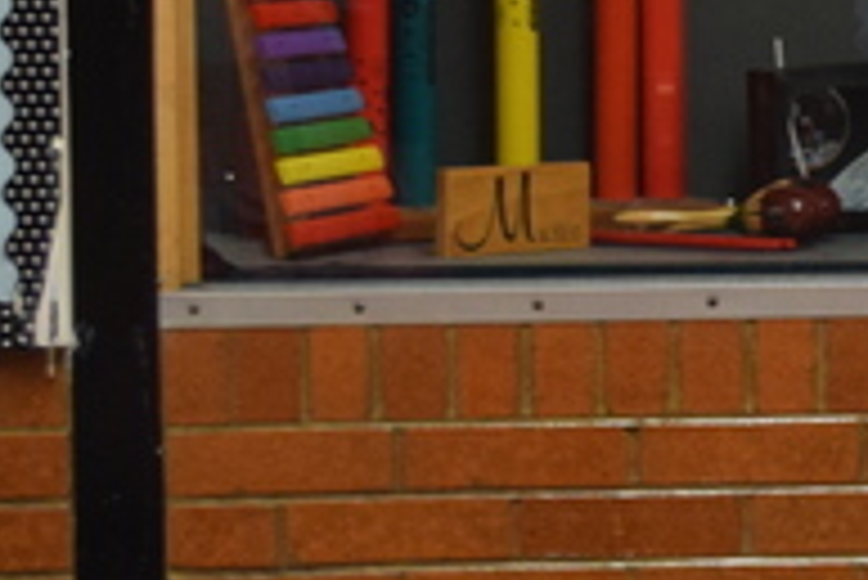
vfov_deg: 6.0
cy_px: 398
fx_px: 5565
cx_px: 1579
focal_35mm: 231
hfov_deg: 8.6
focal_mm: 29
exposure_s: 1/60
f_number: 4.5
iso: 800
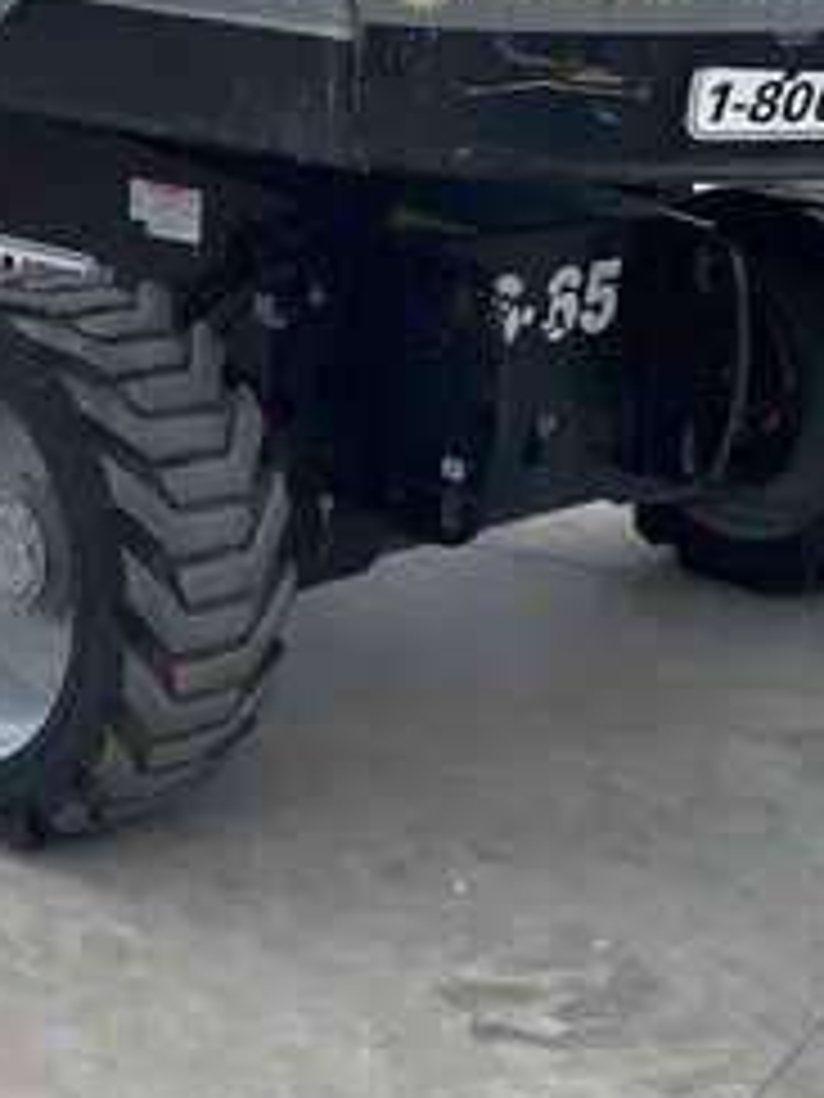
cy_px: 322
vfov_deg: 24.8
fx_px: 2476
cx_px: 203
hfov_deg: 18.8
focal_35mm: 78
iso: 32
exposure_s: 1/932
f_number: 1.6
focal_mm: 4.2
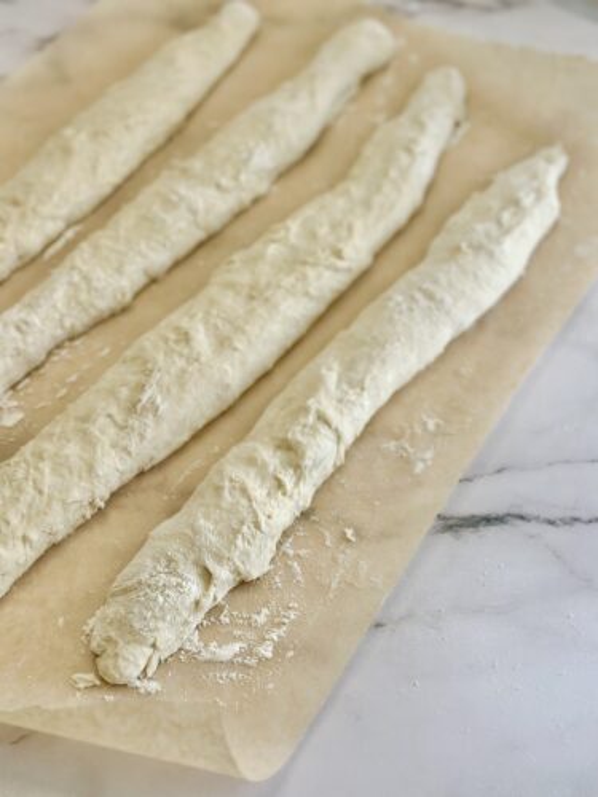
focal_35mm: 48
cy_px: 398
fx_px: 1106
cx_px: 299
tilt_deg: -54.9
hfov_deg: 30.3
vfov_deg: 39.7
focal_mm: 6.86
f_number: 1.78
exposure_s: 1/392
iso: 80
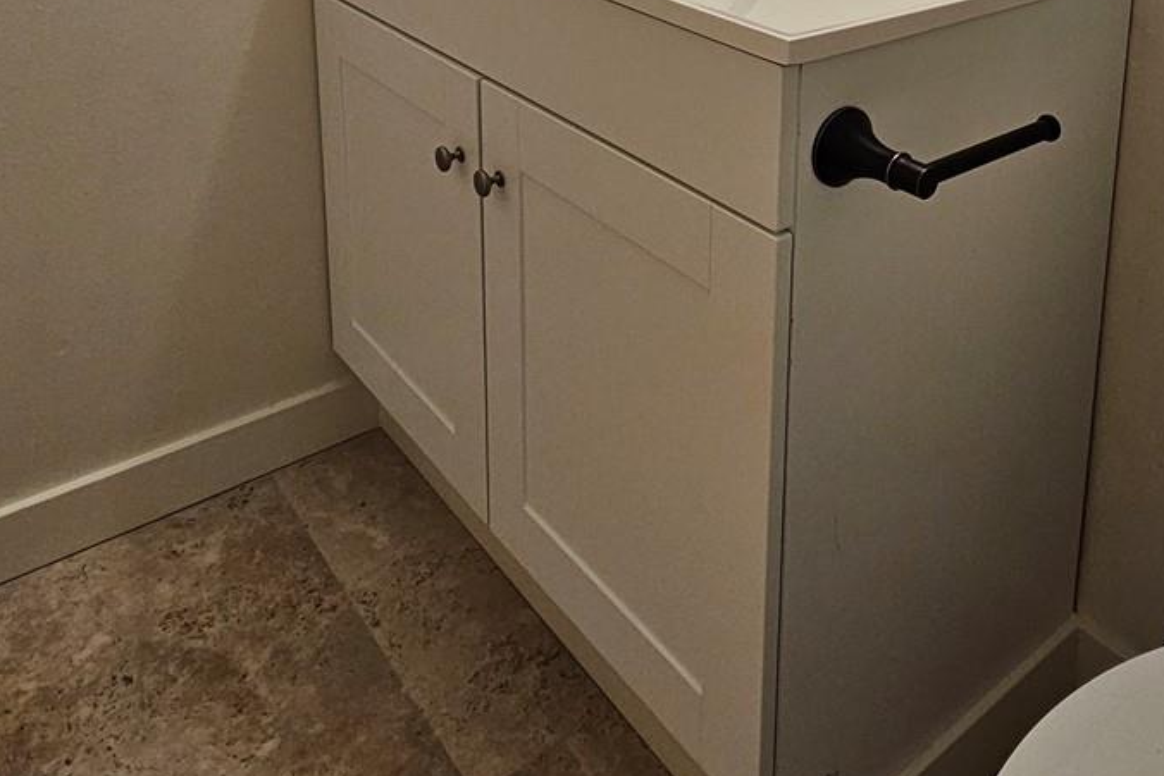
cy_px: -96
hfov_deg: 57.9
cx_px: 735
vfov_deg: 34.8
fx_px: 1035
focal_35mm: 32
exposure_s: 1/77.4
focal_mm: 2.2
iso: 250
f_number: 2.2
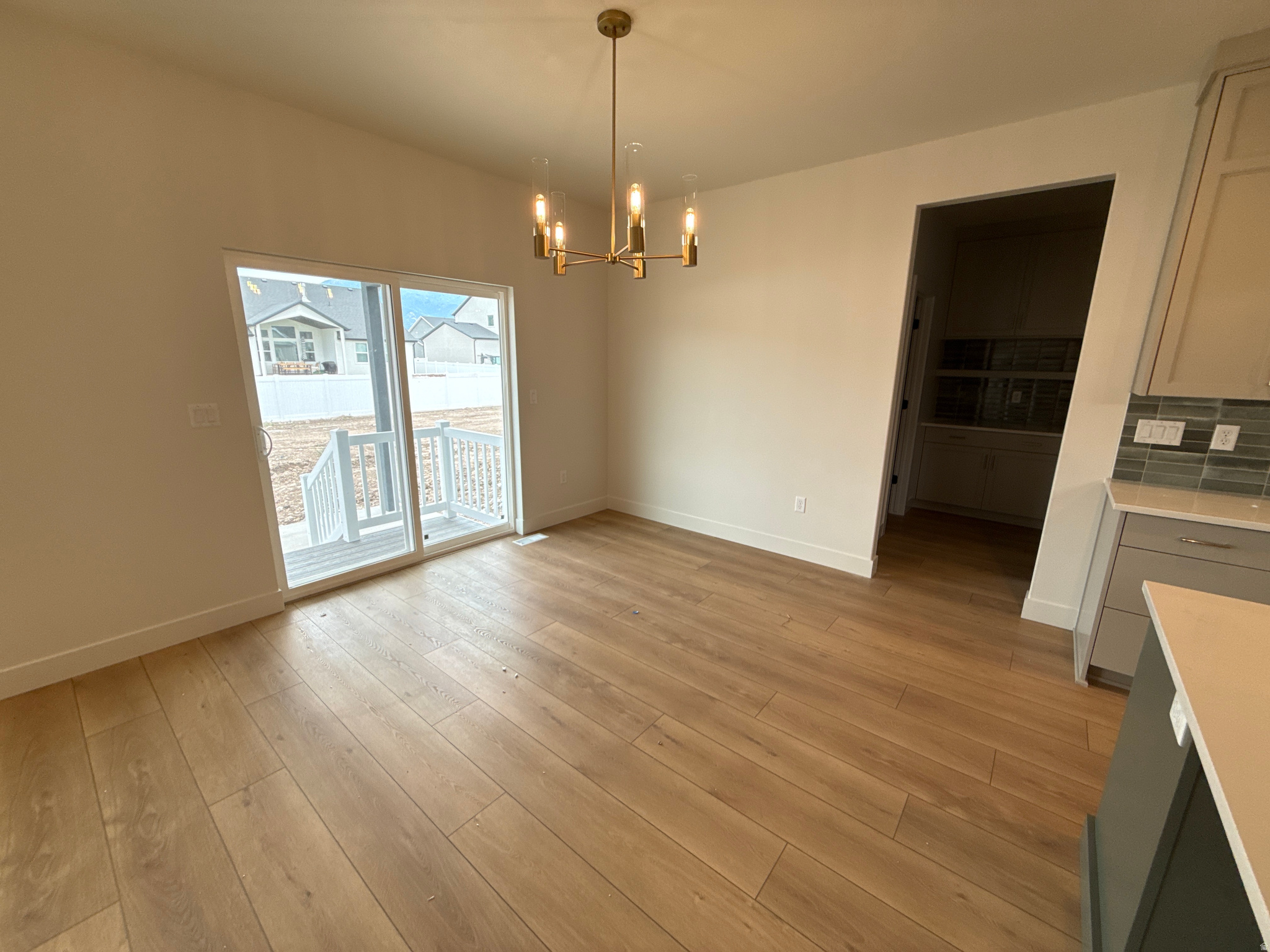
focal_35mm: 14
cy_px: 476
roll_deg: -0.6
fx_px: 514
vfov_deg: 85.7
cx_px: 635
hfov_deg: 102.1
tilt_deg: -12.6
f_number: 2.2
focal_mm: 2.22
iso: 64
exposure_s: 1/127
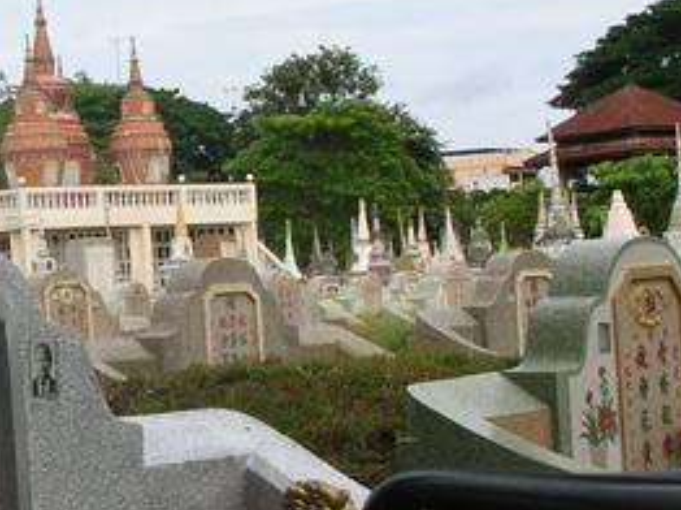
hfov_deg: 18.0
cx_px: 39
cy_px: 251
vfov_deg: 13.8
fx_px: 2103
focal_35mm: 107
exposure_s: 1/214
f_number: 5.6
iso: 50
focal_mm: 5.8
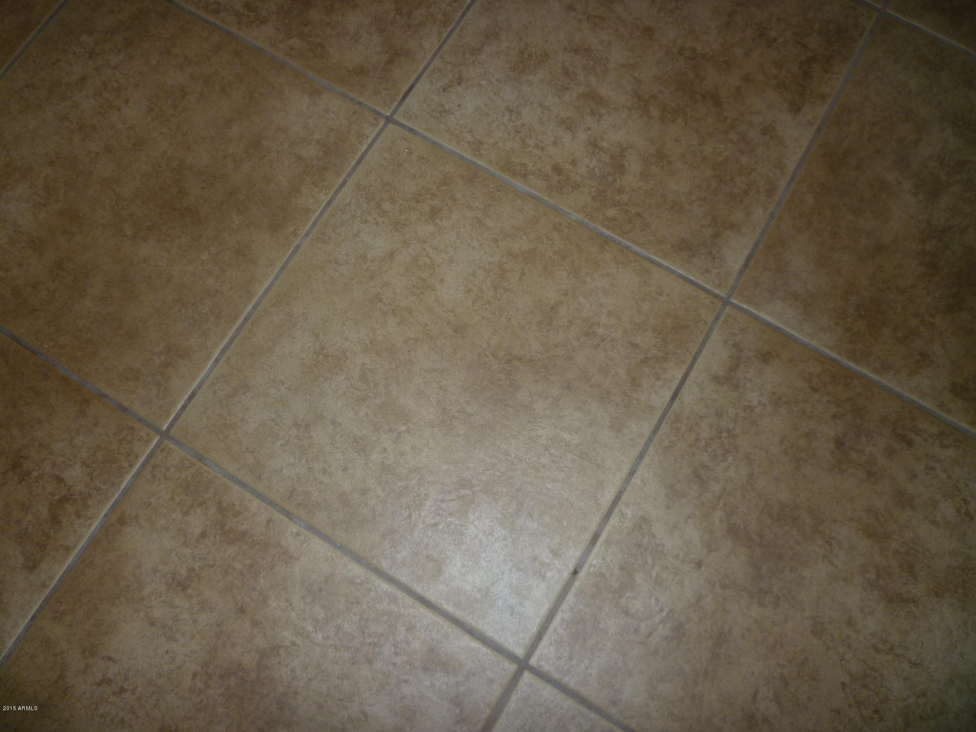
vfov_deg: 48.2
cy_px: 366
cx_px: 488
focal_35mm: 29
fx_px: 818
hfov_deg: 61.7
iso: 100
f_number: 3.3
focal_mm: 5.2
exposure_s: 1/60
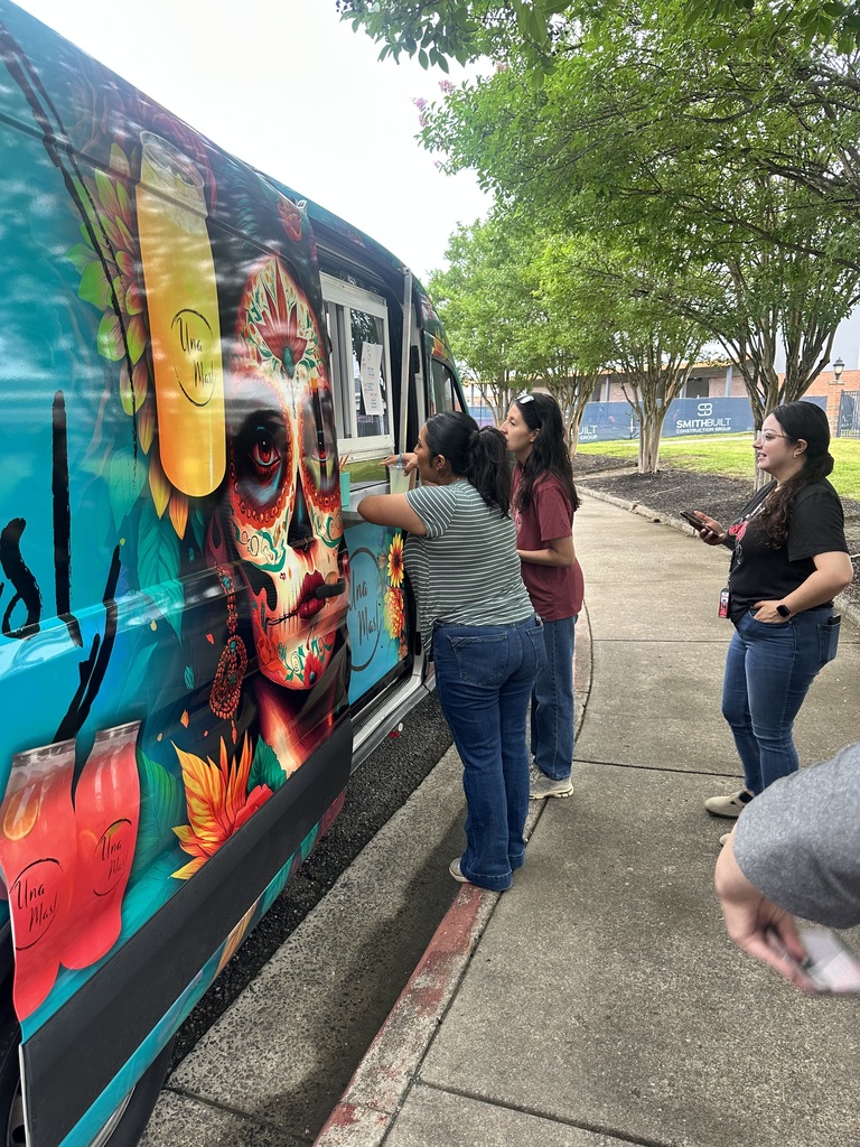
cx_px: 430
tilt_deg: -10.3
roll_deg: -1.6
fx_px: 795
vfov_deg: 71.6
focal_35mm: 24
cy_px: 574
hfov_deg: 56.8
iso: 125
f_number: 1.78
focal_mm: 6.86
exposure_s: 1/121
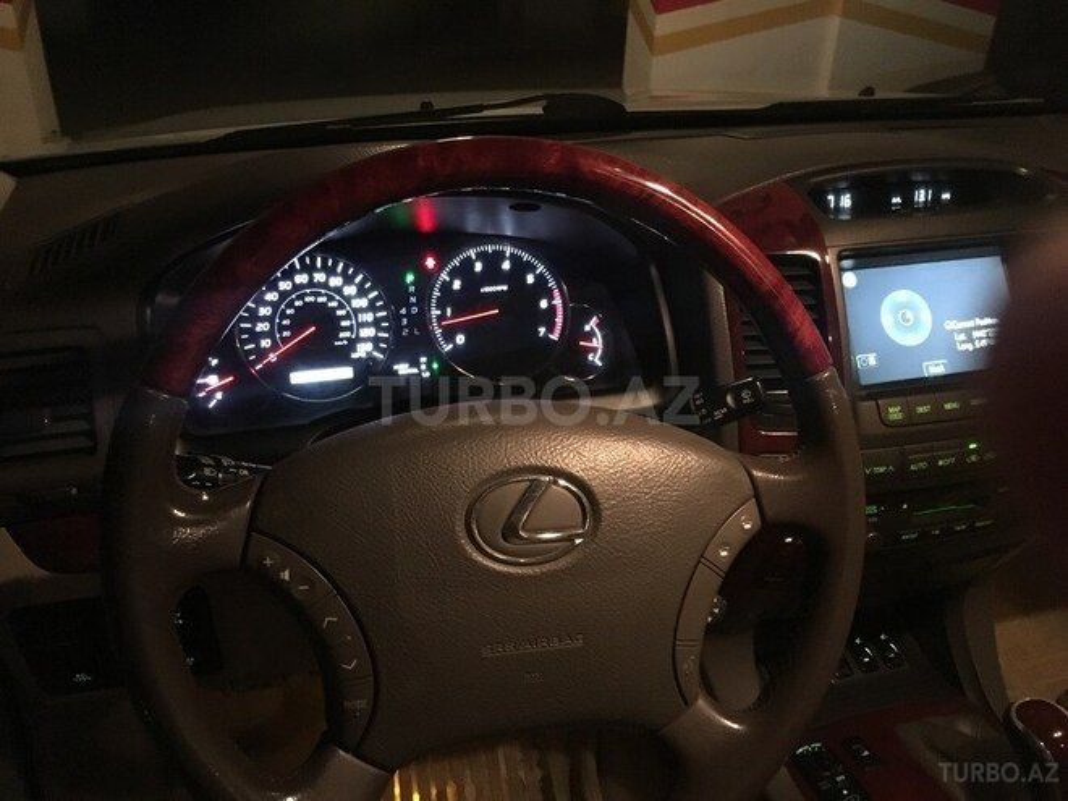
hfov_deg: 61.7
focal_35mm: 29
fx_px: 895
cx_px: 534
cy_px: 400
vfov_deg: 48.2
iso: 800
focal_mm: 4.15
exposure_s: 1/17
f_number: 2.2
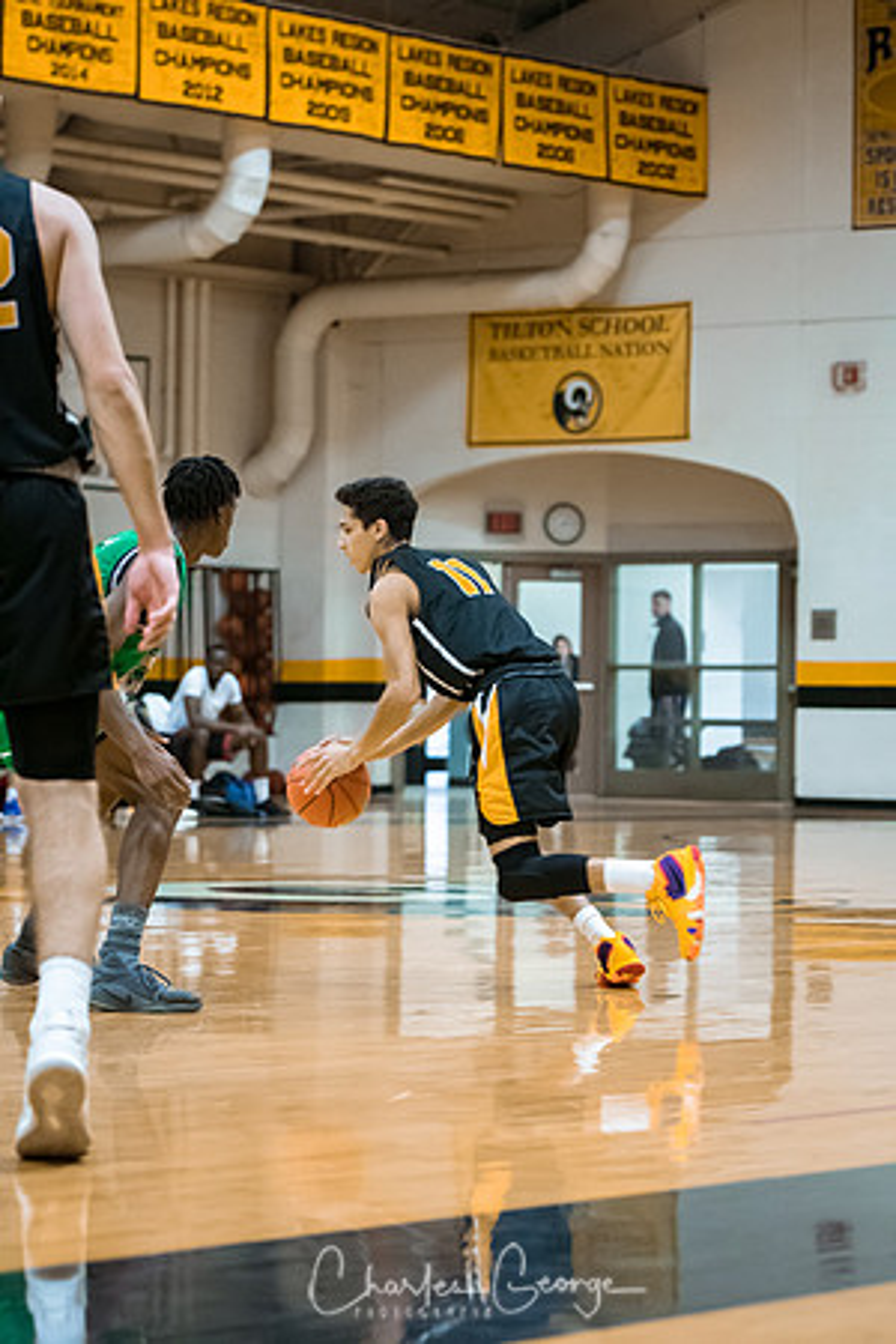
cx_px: 448
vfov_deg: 16.7
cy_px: 672
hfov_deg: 11.1
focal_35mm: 123
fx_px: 4592
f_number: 2.8
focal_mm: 82
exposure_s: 1/400
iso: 3200
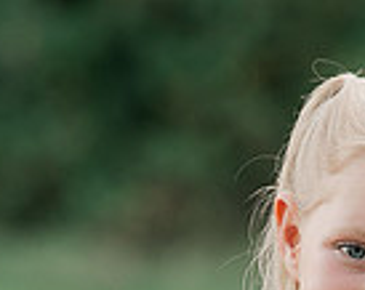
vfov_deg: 1.5
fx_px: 11027
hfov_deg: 1.9
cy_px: 578
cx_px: 211
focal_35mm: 1023
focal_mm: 200
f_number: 4.5
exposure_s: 1/200
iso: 320
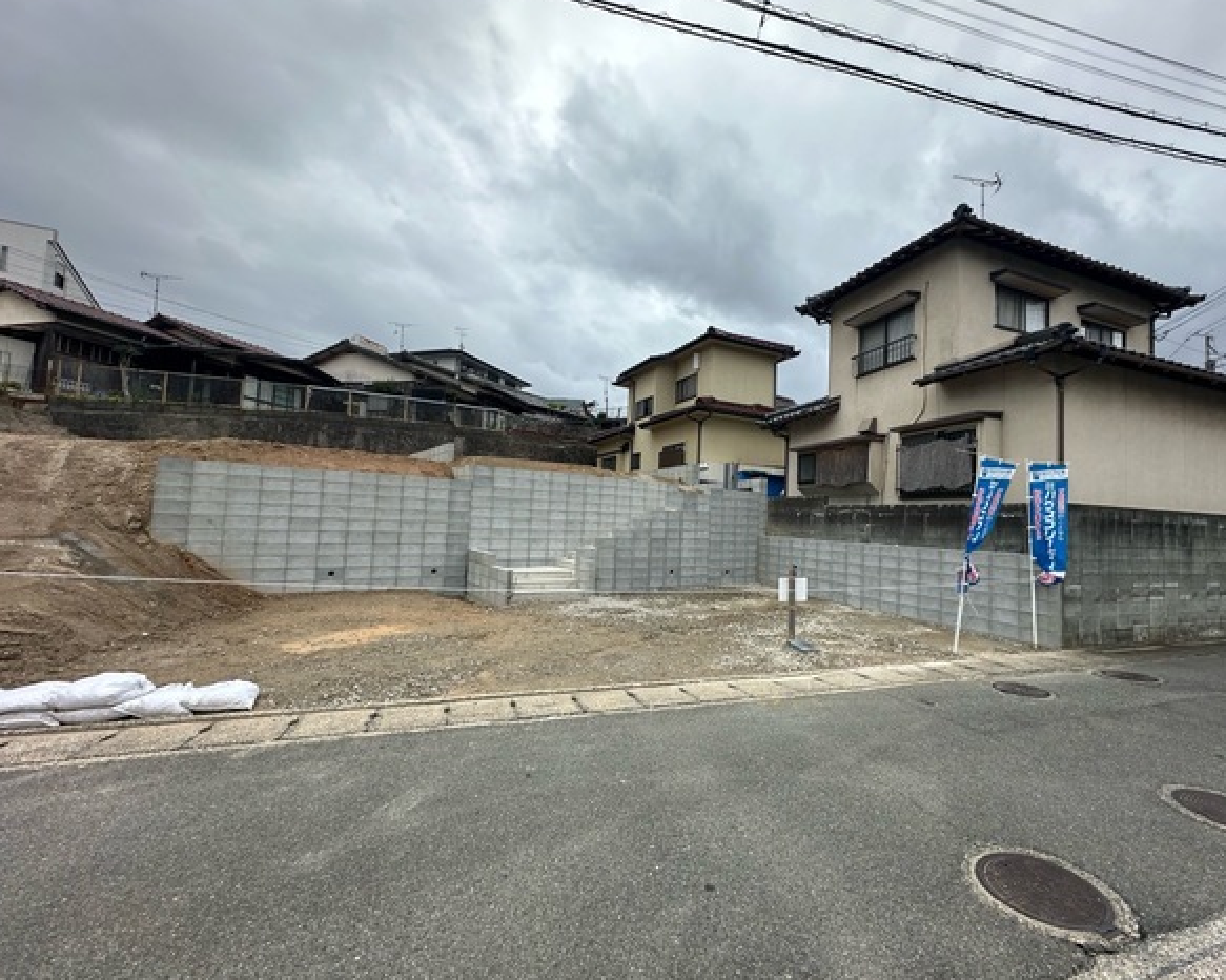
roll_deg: -2.8
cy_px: 490
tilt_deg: +2.8
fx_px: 544
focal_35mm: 15
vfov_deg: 84.0
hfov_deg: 96.6
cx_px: 665
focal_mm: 2.22
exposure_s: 1/682
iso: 40
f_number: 2.2
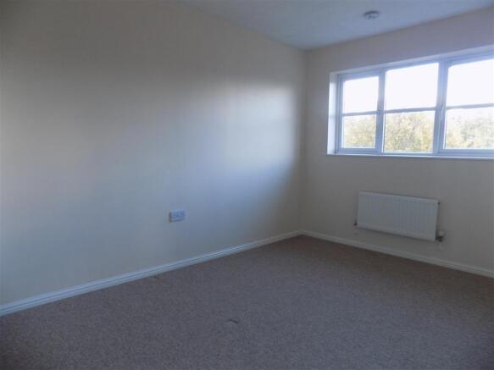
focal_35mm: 23
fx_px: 328
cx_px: 247
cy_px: 185
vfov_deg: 58.9
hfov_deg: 73.9
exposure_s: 1/30
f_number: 3.1
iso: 100
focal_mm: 4
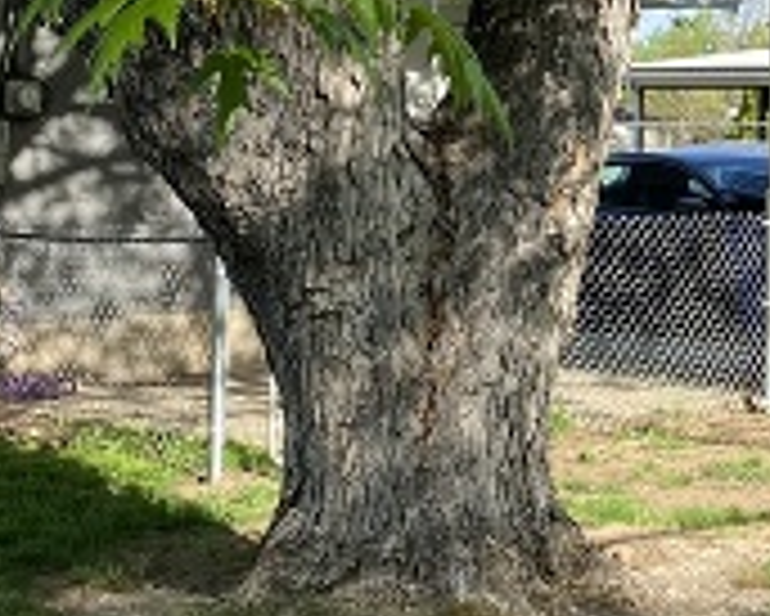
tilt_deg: +0.2
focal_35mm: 95
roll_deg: +0.0
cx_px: 1027
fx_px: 2166
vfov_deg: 16.1
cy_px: 130
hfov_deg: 18.6
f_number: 1.8
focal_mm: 4.25
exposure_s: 1/891
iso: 32
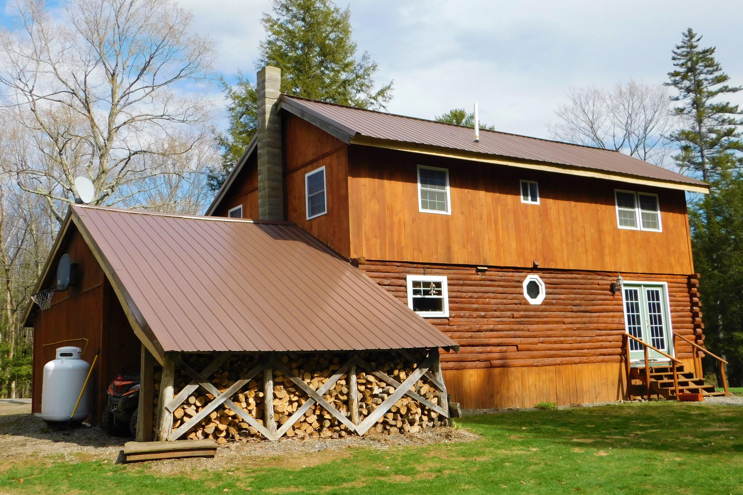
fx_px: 784
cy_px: 225
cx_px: 370
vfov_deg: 35.0
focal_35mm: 38
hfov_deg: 50.7
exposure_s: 1/1000
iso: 125
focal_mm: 6.3
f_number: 3.5
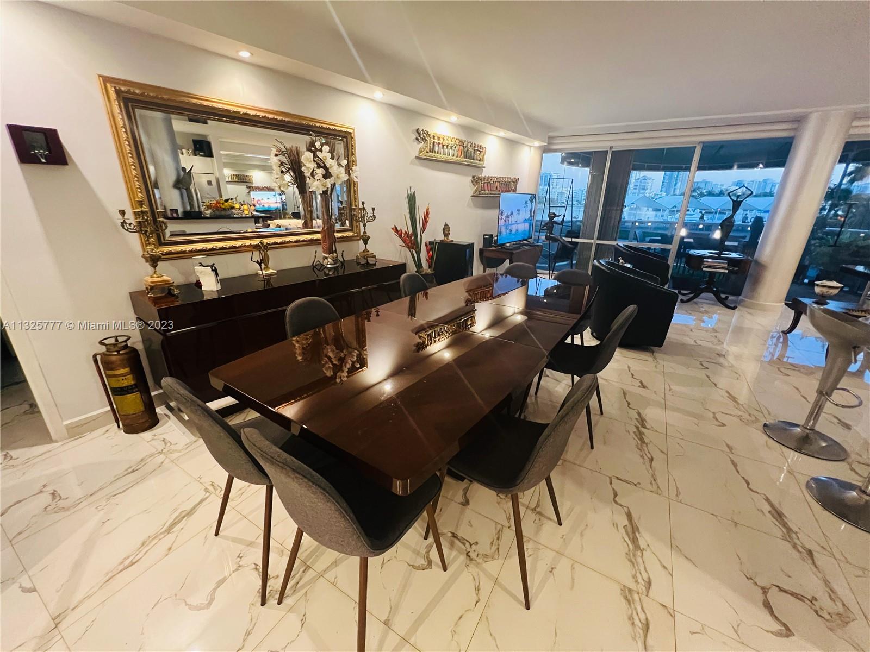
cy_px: 326
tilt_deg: -20.9
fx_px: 327
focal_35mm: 13
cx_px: 435
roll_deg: -1.4
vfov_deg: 89.9
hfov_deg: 106.2
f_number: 1.8
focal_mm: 1.57
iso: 800
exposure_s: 1/40
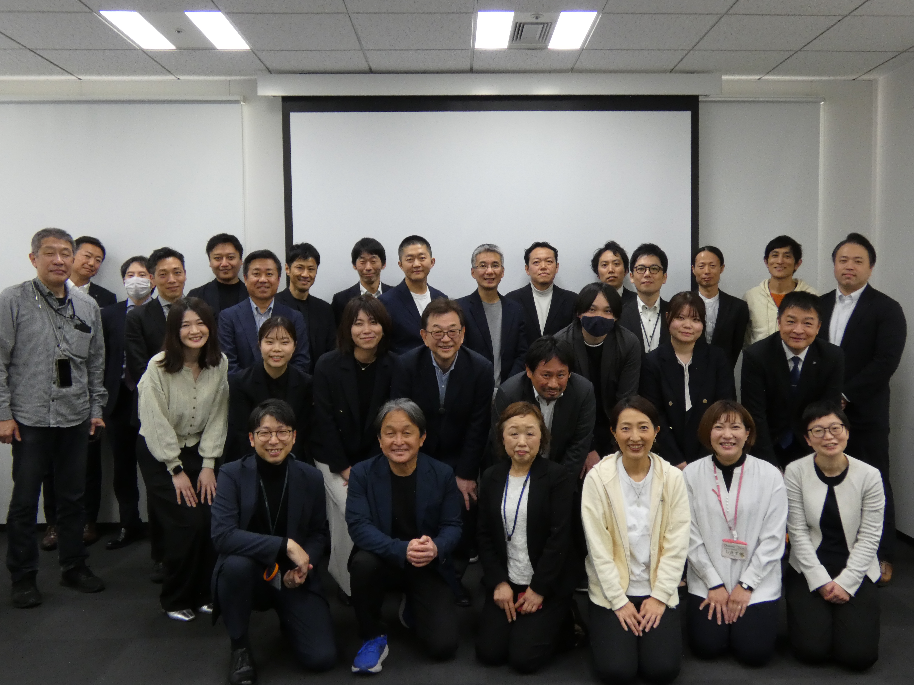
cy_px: 342
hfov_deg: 56.8
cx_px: 457
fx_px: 845
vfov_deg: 44.2
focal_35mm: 32
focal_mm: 5.8
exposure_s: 1/80
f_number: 3.4
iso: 320
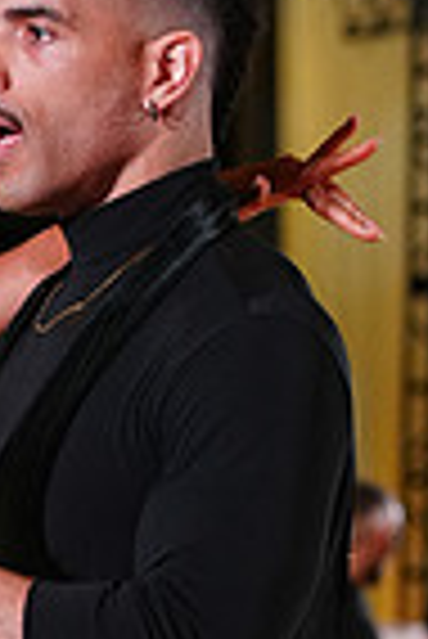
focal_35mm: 376
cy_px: 873
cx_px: -7
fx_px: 6689
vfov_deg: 5.4
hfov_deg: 3.7
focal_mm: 92
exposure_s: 1/400
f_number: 4
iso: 2500
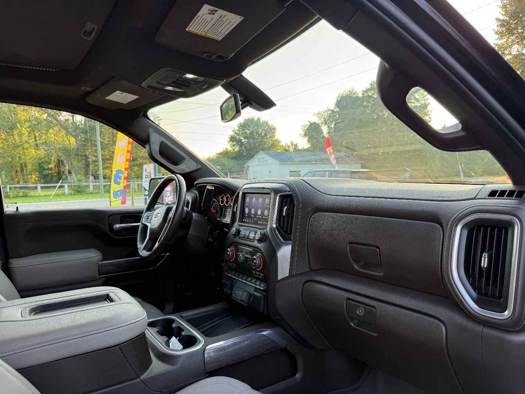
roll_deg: +1.3
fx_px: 364
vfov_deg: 56.8
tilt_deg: -3.1
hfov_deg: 71.6
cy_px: 197
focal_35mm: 24
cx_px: 262
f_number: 1.78
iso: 50
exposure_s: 1/121
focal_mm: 6.76
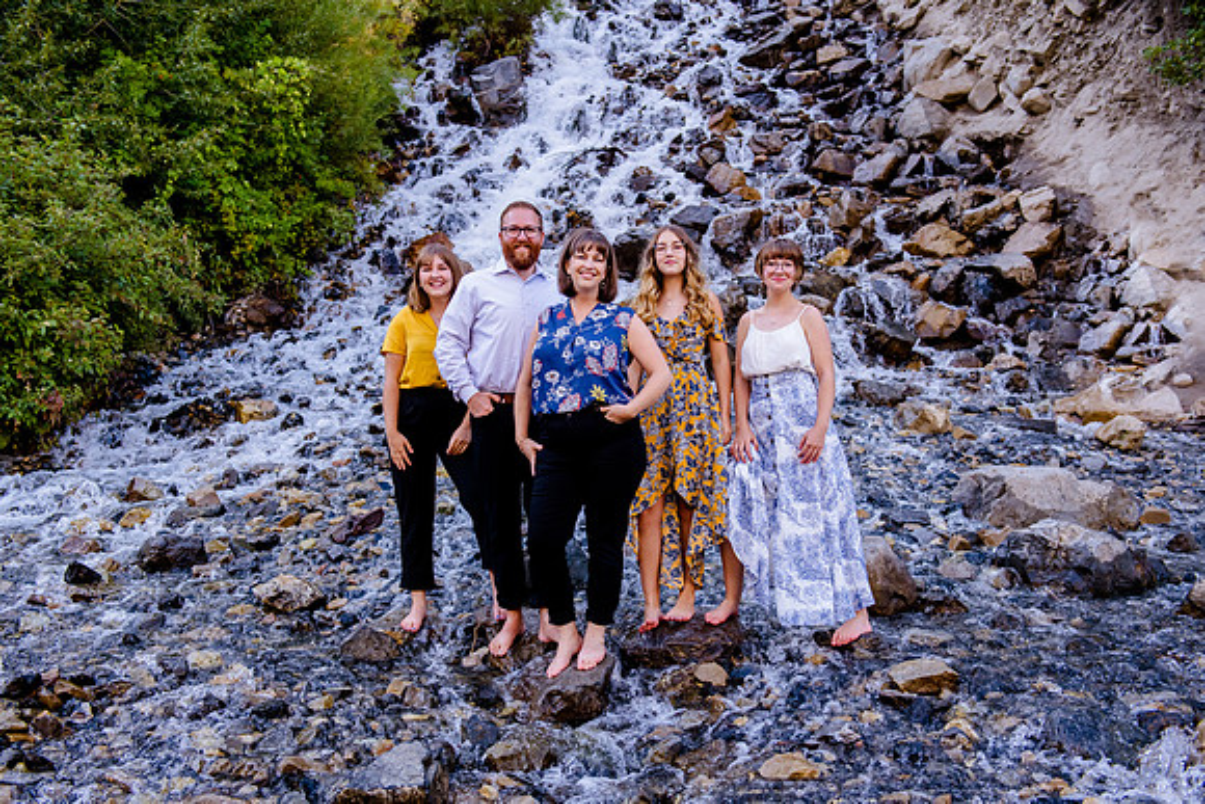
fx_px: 1382
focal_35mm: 41
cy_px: 389
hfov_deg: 47.1
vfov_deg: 32.4
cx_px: 602
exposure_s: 1/400
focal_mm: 40
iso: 1000
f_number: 4.5
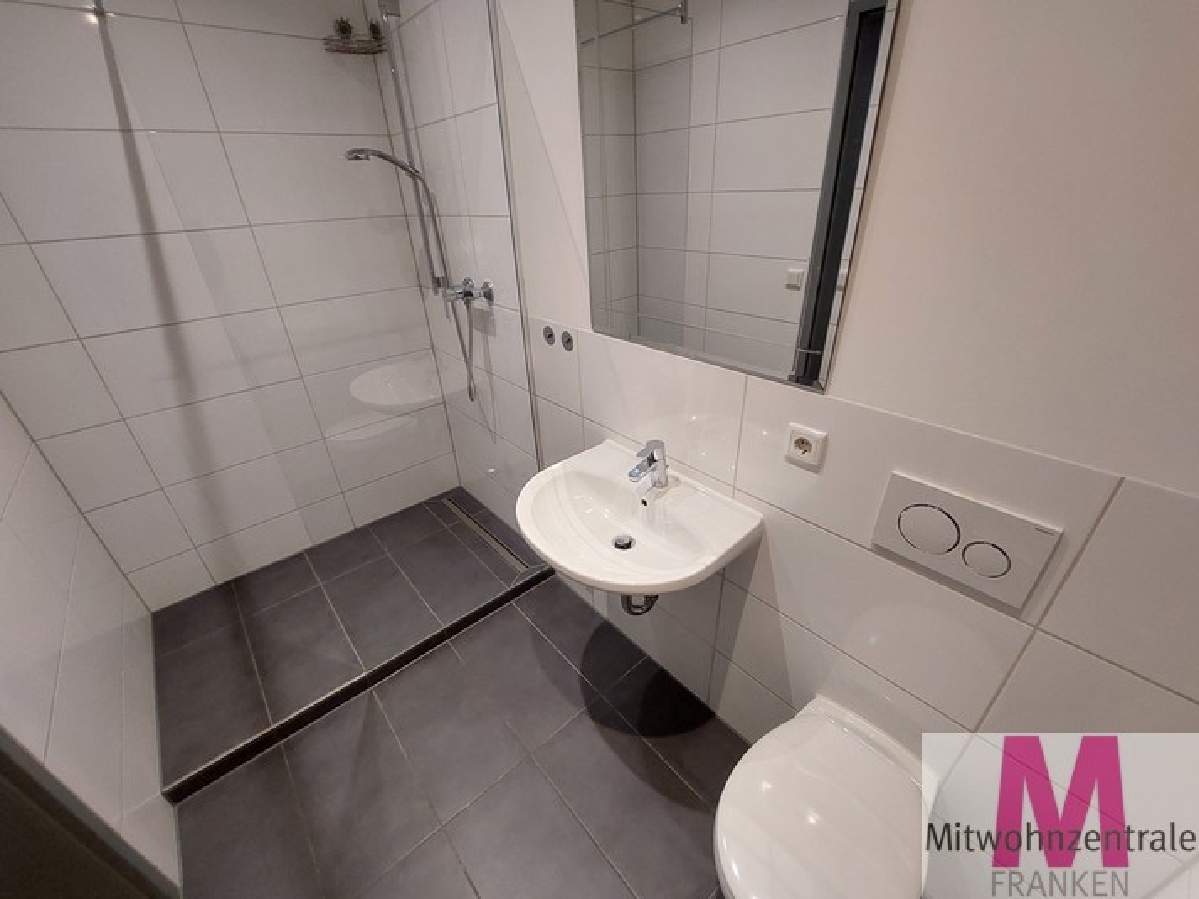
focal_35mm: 13
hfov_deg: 106.2
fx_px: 450
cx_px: 600
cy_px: 450
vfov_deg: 89.9
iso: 160
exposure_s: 1/50
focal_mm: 1.74
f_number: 2.2
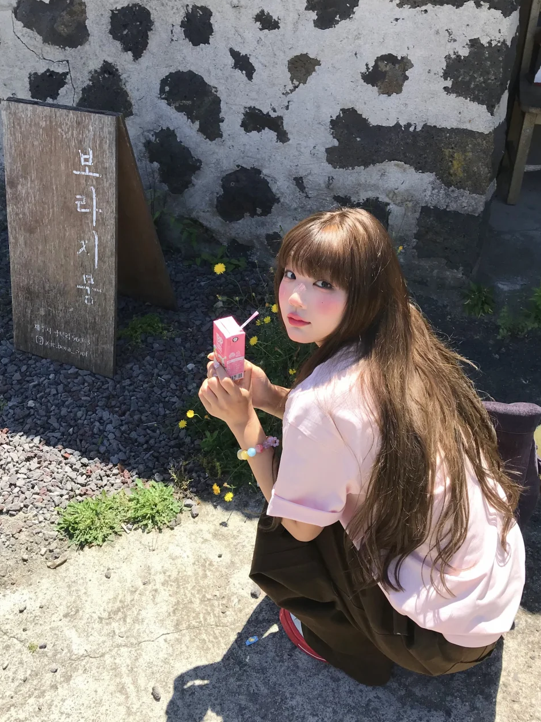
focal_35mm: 32
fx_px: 667
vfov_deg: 56.8
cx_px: 251
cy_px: 353
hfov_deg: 44.1
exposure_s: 1/1153
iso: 20
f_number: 1.8
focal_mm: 3.99
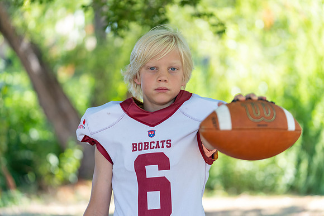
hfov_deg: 21.5
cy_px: 108
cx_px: 162
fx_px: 855
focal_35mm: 95
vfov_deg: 14.4
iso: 200
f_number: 2.8
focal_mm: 95
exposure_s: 1/320
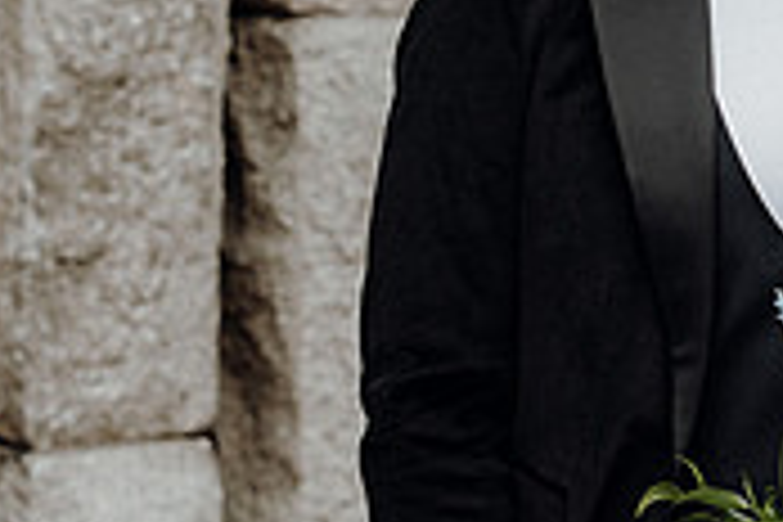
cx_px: 842
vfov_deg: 7.5
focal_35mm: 183
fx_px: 3980
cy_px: 169
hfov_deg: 11.1
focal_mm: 55
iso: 125
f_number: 3.5
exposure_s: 1/160
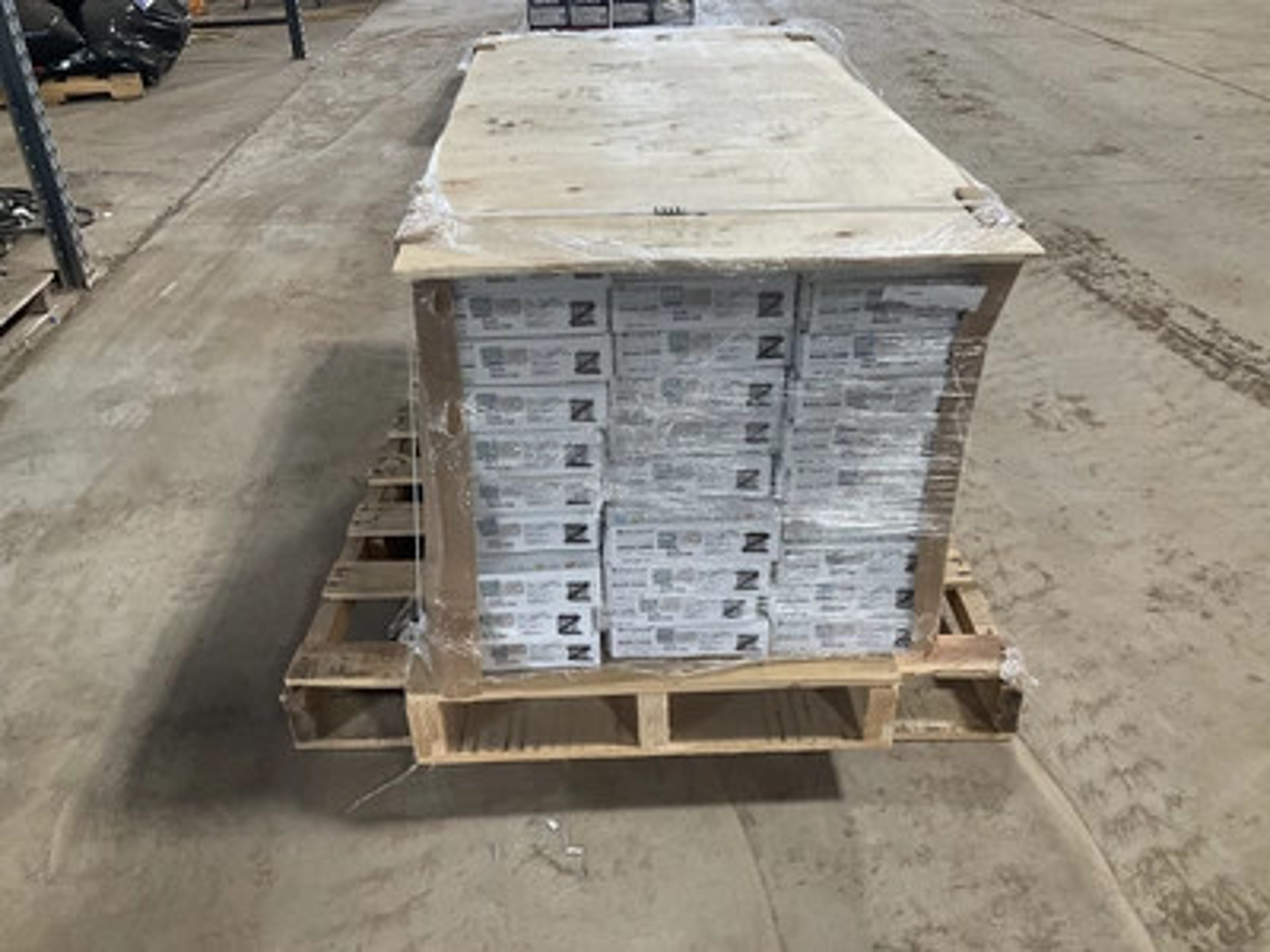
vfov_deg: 48.2
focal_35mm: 29
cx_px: 635
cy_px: 476
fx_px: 1064
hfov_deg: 61.7
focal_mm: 3
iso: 80
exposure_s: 1/60
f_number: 1.8
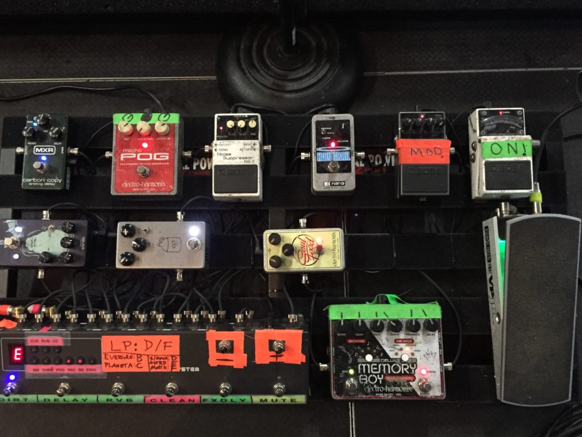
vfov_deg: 44.2
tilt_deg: -73.4
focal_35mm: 32
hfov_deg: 56.8
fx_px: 538
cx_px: 280
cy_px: 223
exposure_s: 1/15
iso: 320
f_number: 2.2
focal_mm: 4.15
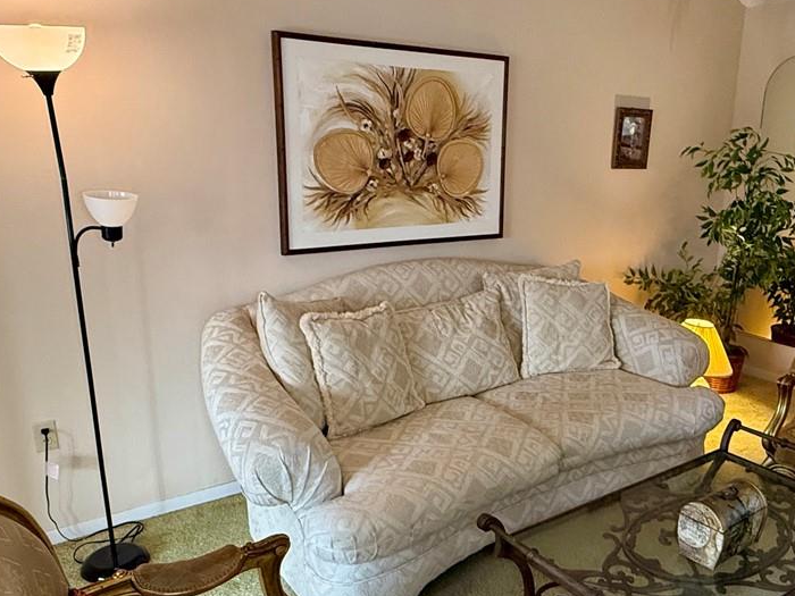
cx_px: 495
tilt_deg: -15.5
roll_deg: -1.6
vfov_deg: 44.1
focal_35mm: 32
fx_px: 735
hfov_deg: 56.2
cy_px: 337
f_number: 2.2
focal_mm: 2.22
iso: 500
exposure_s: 1/120
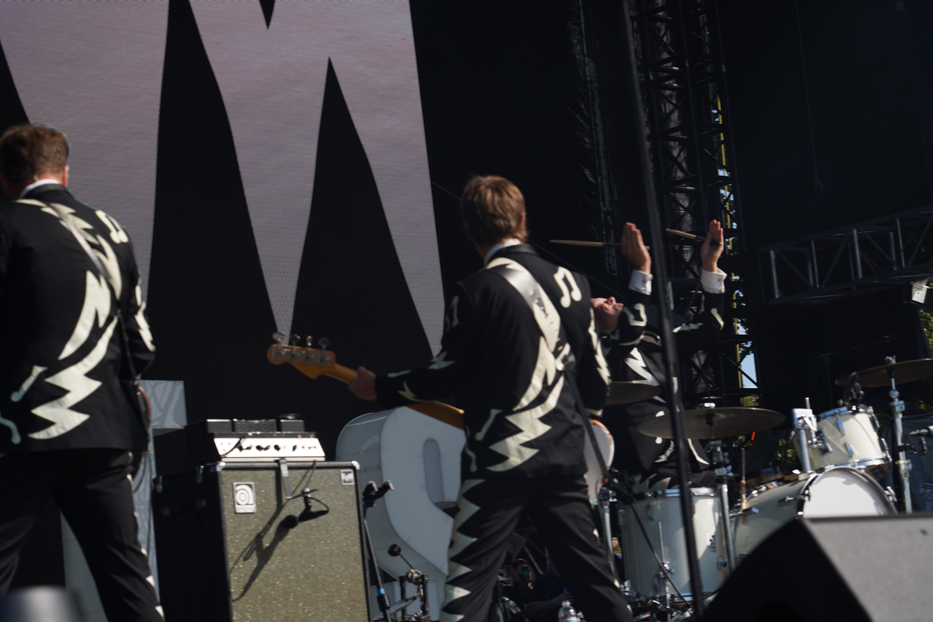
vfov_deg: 13.0
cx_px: 466
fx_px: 2721
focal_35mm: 105
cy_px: 311
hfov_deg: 19.5
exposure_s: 1/400
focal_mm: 105
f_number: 6.3
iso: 100
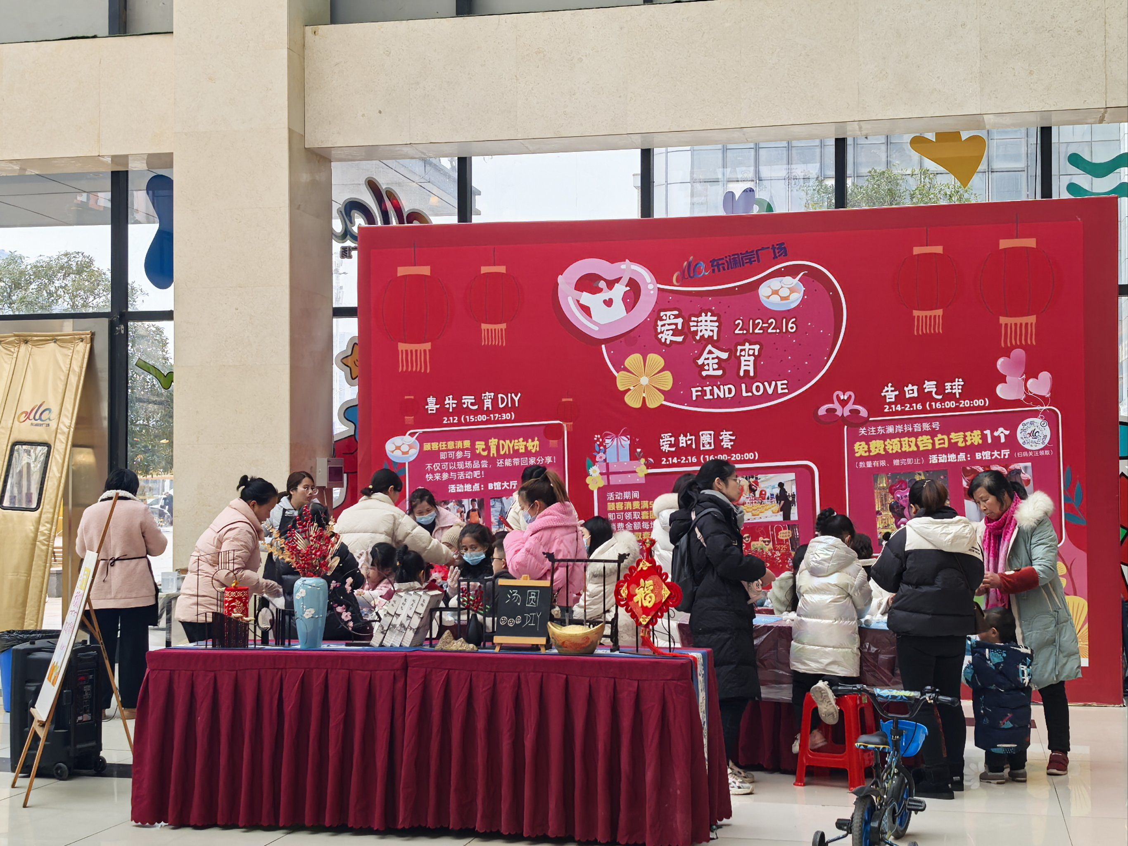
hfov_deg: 37.5
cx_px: 564
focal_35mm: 51
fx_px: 1662
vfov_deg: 28.6
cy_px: 423
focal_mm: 6.98
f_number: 2
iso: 50
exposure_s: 1/217
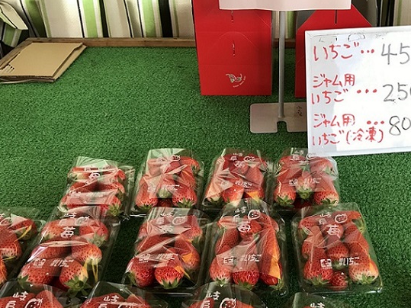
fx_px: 510
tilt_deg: -38.2
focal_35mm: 43
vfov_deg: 33.2
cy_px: 216
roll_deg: +2.2
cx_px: 257
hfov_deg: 43.5
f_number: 1.8
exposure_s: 1/145
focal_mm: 3.99
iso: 20
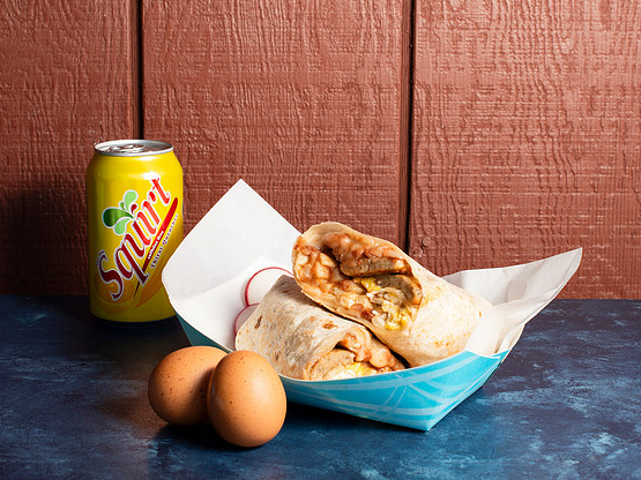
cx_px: 325
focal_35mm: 67
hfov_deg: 29.0
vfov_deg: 21.9
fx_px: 1240
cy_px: 238
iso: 200
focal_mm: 50
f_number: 9
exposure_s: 1/200
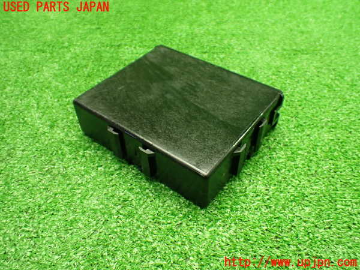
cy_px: 135
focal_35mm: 30
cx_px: 180
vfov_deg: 46.8
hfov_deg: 60.0
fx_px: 312
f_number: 2.3
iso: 800
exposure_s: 1/80
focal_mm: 5.4
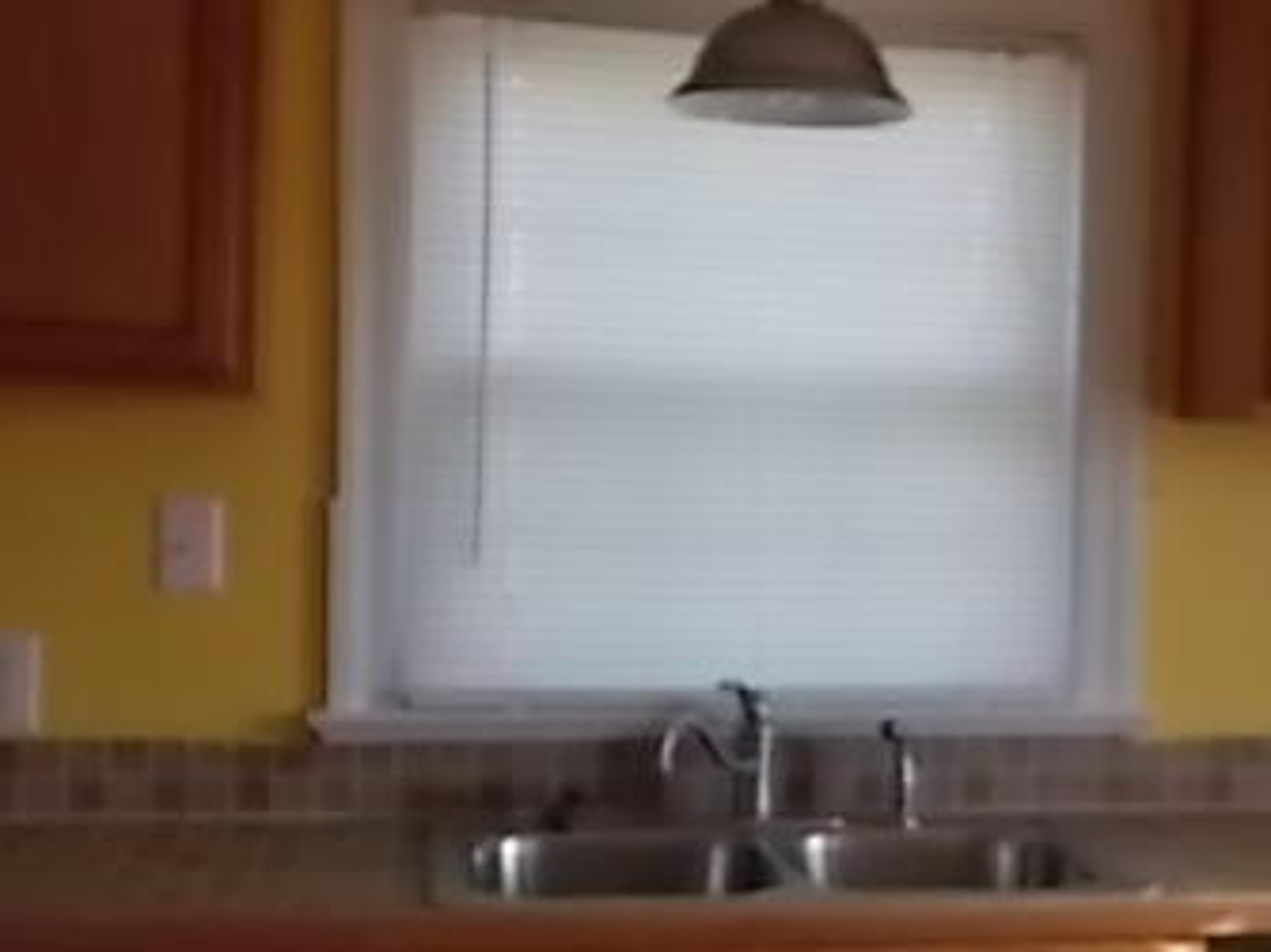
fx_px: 2386
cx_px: 1059
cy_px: 599
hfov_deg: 29.0
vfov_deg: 22.5
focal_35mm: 65
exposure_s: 1/250
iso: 400
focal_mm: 6
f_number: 3.6
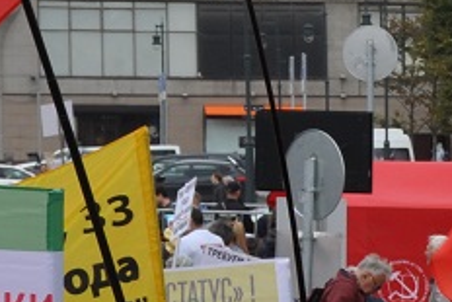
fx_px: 5427
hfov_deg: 4.7
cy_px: 340
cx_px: 1026
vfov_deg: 3.2
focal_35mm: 432
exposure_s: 1/160
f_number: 13
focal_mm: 52
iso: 200
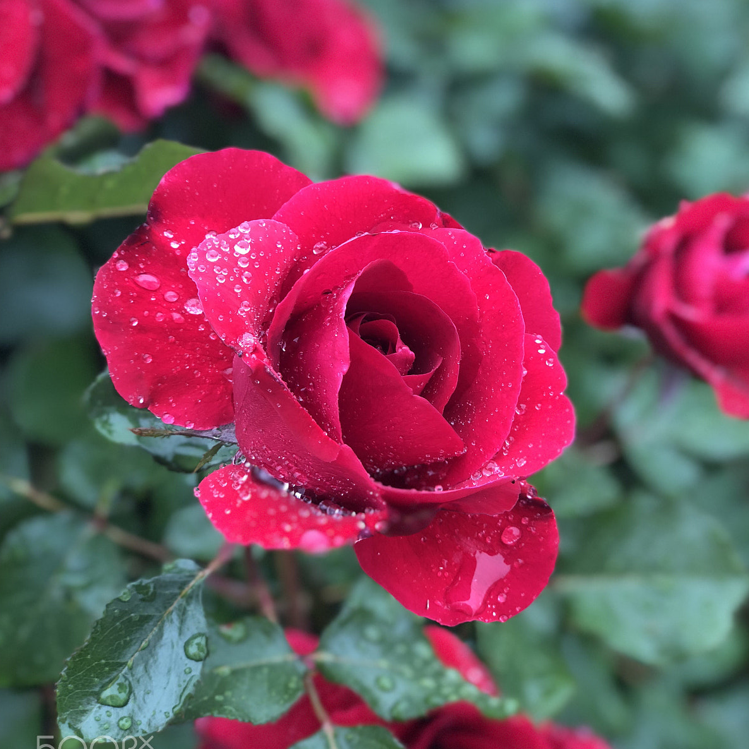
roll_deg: -3.0
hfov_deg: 27.7
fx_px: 1518
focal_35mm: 62
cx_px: 376
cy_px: 328
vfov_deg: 27.7
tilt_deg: -35.7
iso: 64
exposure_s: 1/120
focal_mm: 6
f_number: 2.4
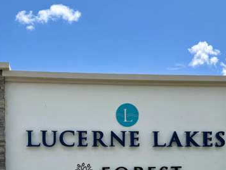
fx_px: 353
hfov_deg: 35.5
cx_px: 118
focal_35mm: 54
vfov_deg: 26.7
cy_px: 129
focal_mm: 6.76
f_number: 1.78
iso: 80
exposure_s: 1/8130
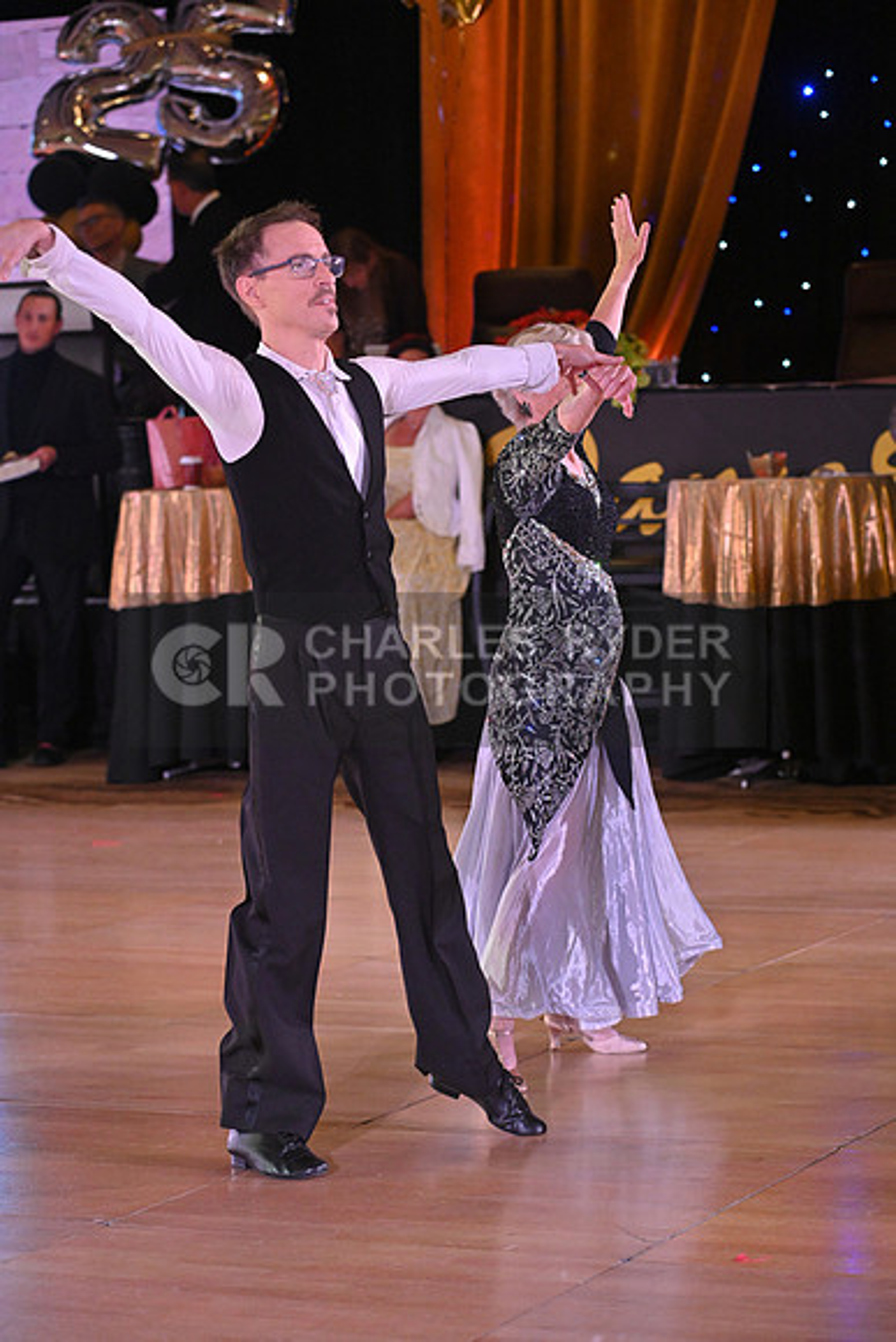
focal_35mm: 110
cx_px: 448
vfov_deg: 18.6
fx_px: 4104
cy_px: 671
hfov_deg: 12.5
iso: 3200
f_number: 5
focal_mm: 110
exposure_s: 1/400
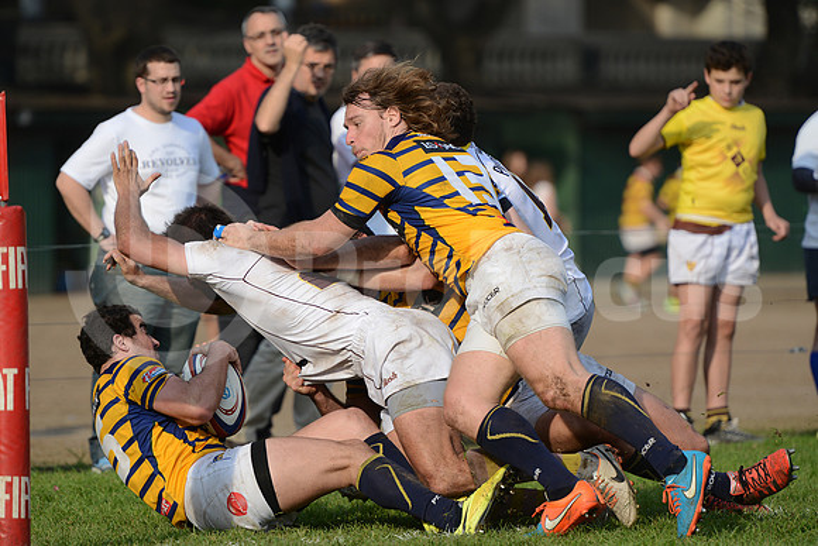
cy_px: 273
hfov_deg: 7.6
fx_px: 6136
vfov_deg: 5.1
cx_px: 409
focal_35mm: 270
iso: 320
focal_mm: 270
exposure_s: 1/1600
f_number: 4
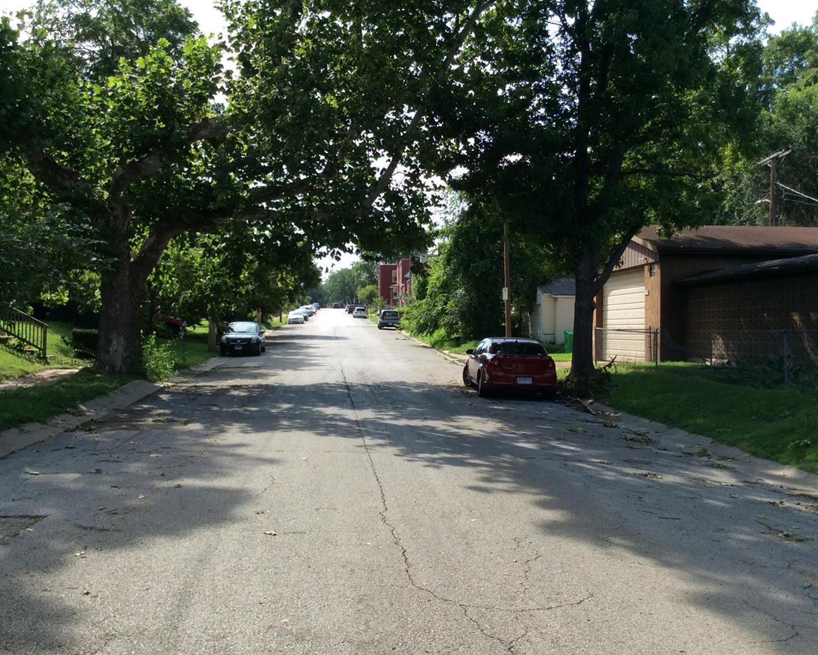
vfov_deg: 40.1
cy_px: 330
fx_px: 896
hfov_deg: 49.0
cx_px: 368
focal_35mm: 37
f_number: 2.4
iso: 32
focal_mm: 3.3
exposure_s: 1/733
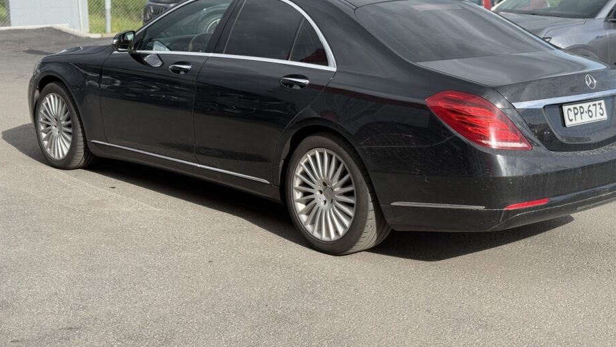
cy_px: 105
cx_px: 343
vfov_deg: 20.3
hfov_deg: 35.4
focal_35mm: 59
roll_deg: +0.4
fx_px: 964
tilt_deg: -9.8
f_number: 1.78
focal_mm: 6.76
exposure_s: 1/1980
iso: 80
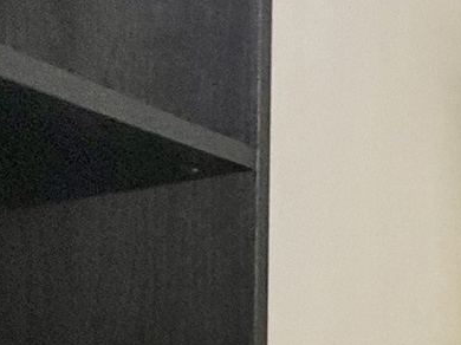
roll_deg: -0.2
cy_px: 406
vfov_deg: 20.1
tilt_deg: -1.8
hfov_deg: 15.5
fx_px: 918
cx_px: 1090
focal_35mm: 69
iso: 400
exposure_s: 1/60
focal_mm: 2.22
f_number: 2.2
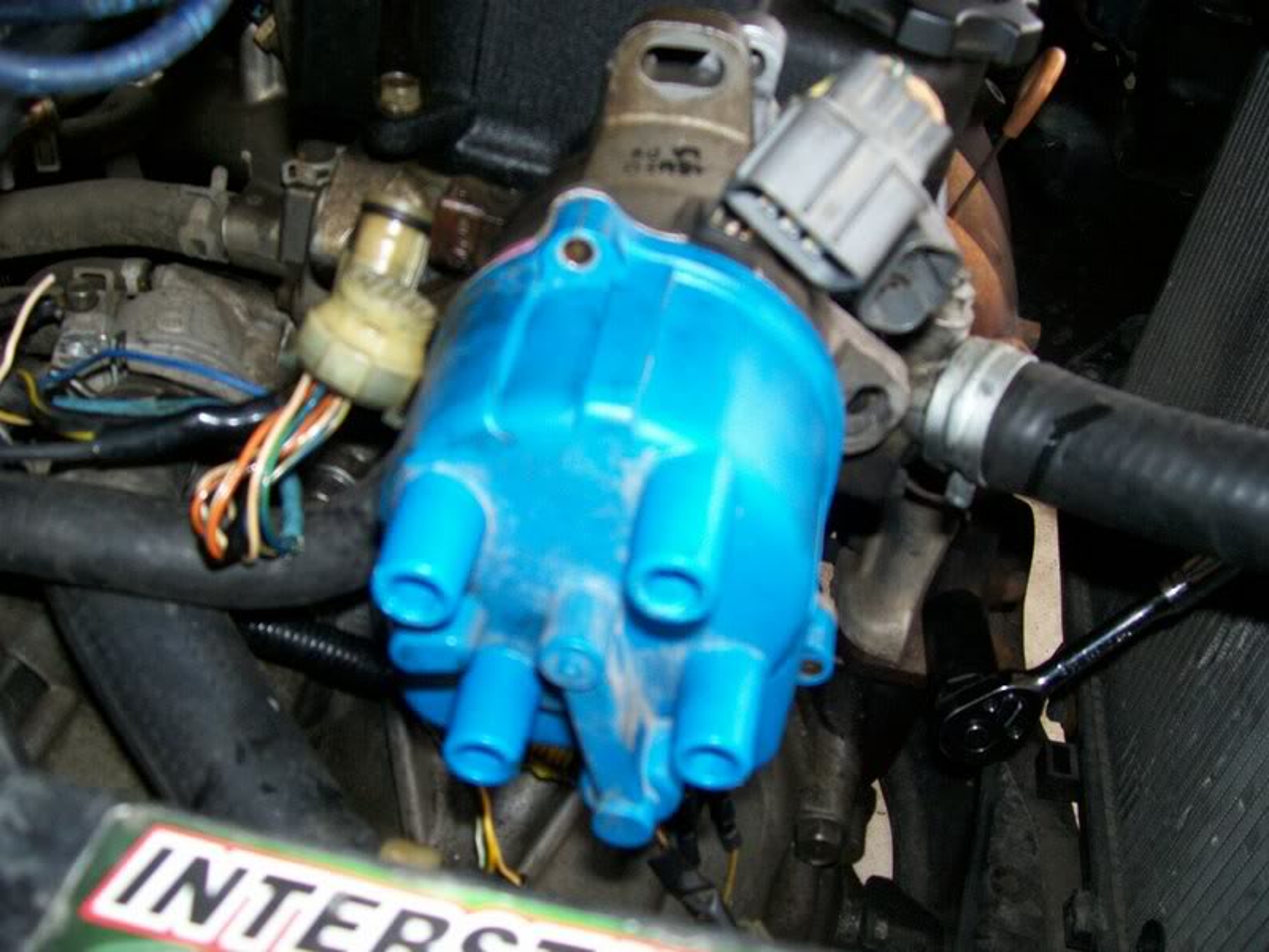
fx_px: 1246
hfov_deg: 54.0
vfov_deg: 41.8
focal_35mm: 34
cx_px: 634
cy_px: 476
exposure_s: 1/112
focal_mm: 5.6
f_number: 2.7
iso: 140
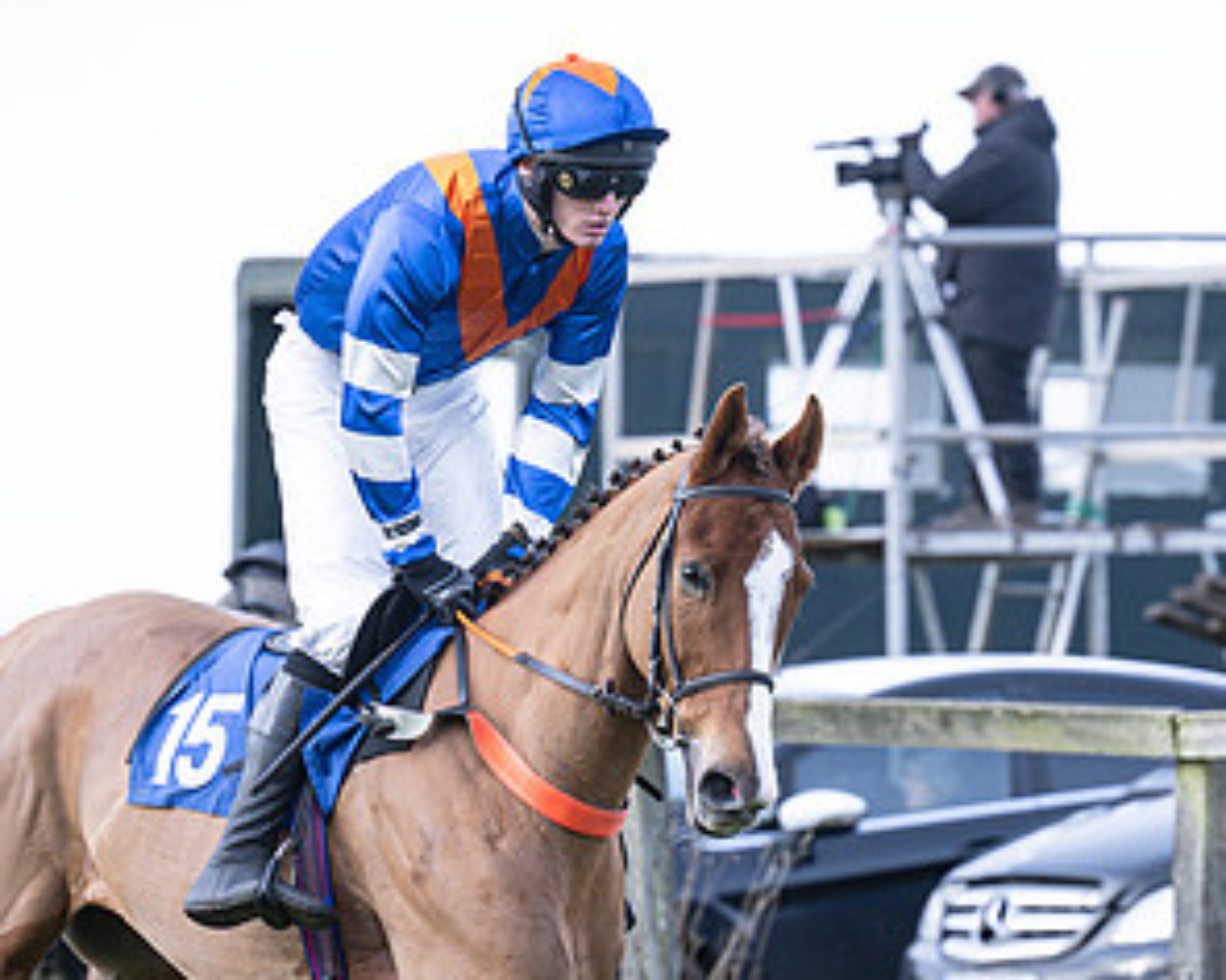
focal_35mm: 463
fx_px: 16800
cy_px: 721
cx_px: 1011
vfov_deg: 3.3
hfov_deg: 4.2
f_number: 4
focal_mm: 160
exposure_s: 1/800
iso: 400
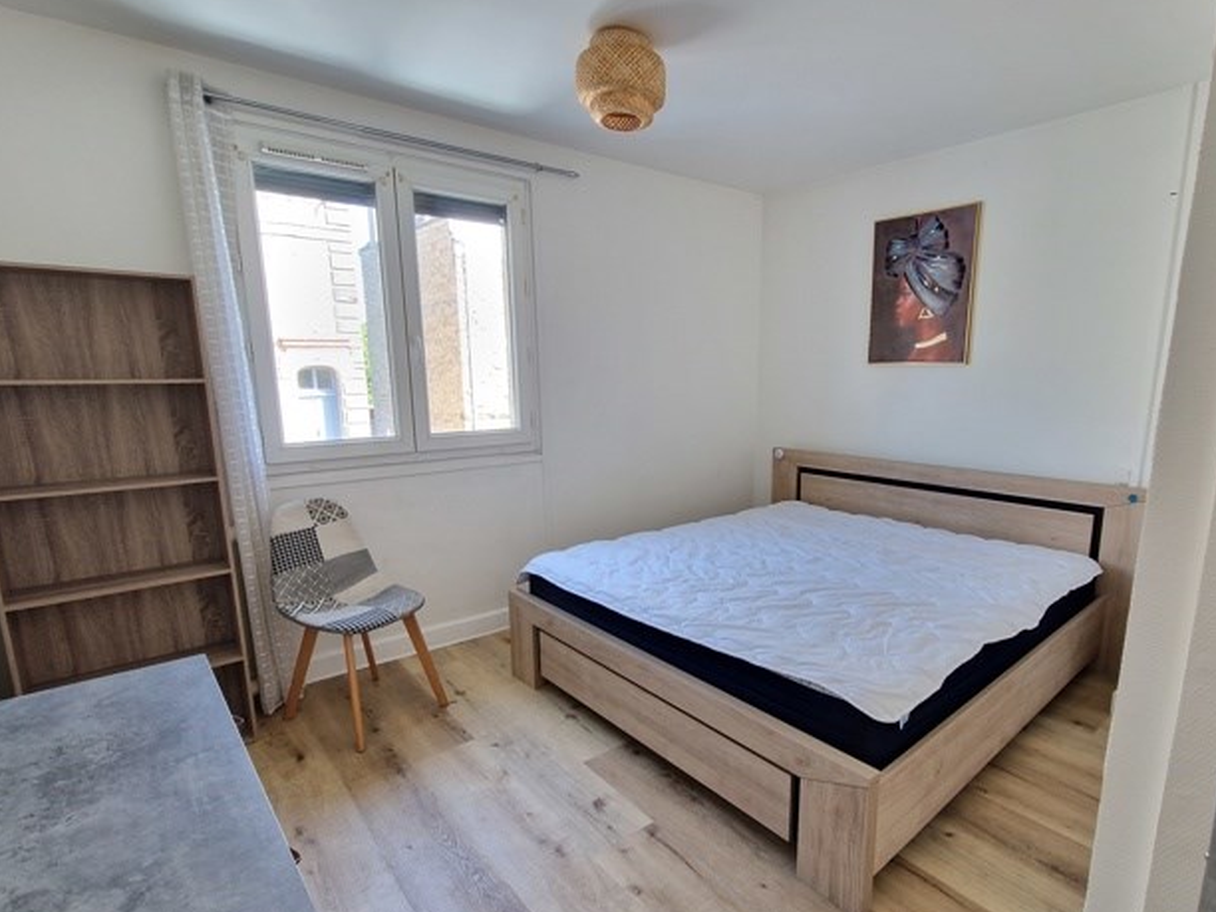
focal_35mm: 17
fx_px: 597
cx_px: 685
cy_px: 487
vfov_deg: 74.6
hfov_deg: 90.6
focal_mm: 2.2
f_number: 2.2
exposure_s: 1/50
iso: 160
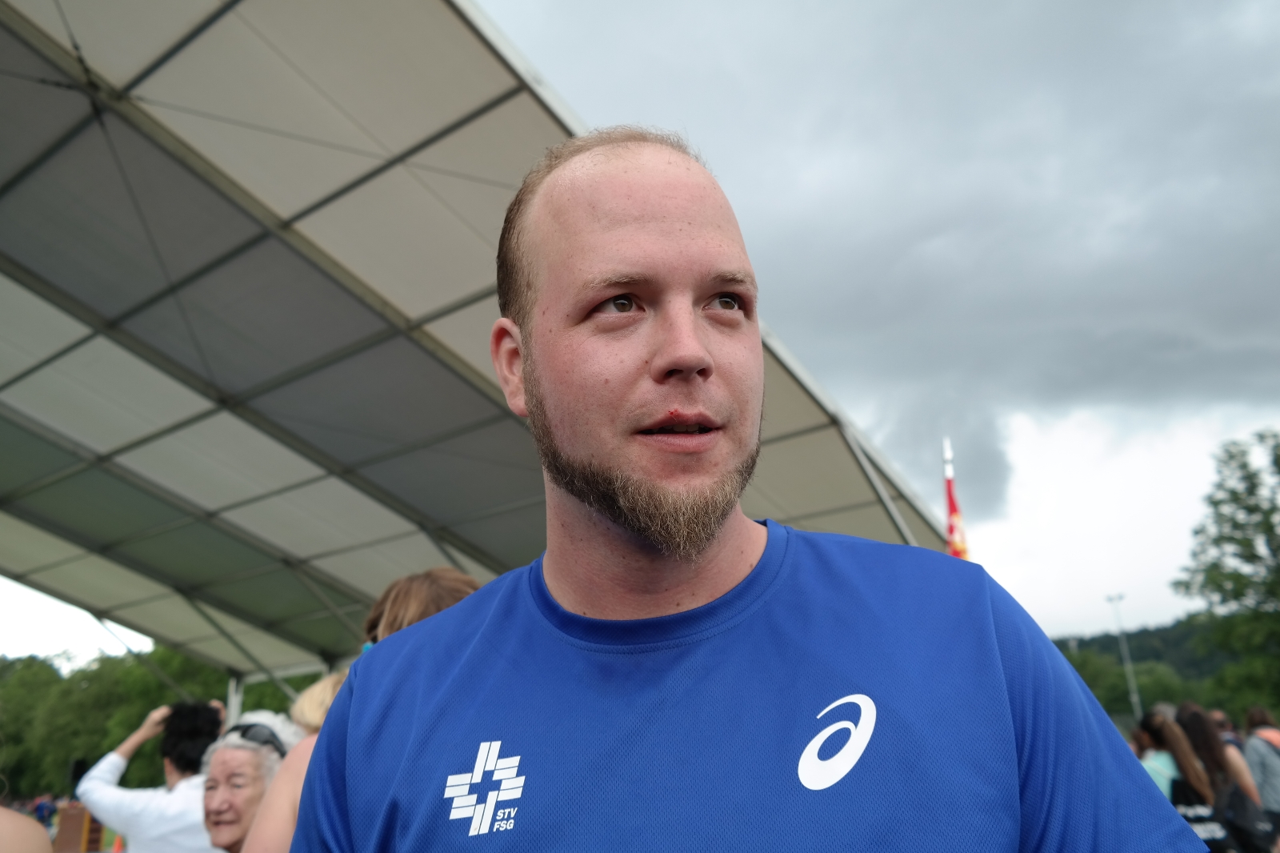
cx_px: 640
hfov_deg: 67.4
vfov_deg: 47.9
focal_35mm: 27
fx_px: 960
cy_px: 426
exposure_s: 1/125
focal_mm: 18
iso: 100
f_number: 4.5
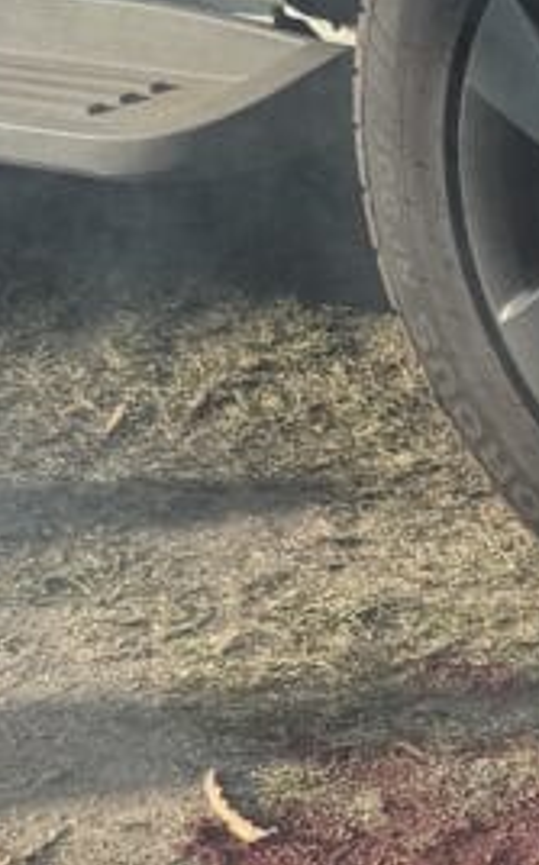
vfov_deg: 18.1
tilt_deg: -28.3
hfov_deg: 10.5
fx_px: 2685
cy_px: 739
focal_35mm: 114
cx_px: 1107
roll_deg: +0.8
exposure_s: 1/2174
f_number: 1.78
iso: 80
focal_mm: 6.76
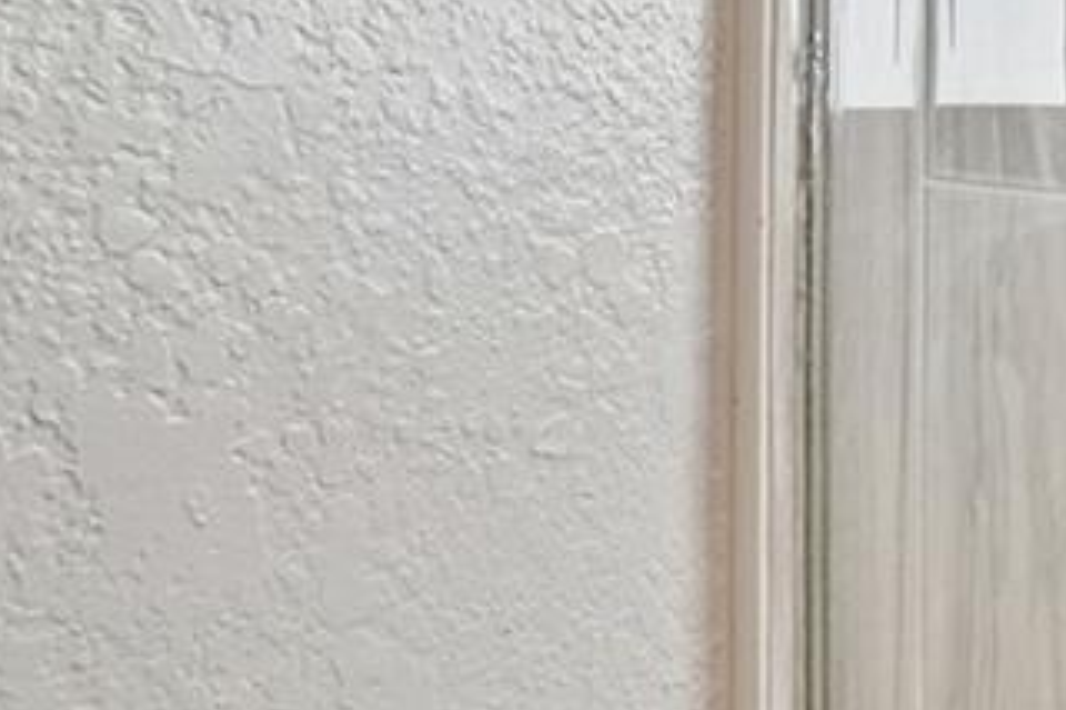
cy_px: 357
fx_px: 2220
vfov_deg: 18.2
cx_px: 2565
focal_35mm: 75
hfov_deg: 15.1
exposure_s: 1/10
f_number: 8
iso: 320
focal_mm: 10
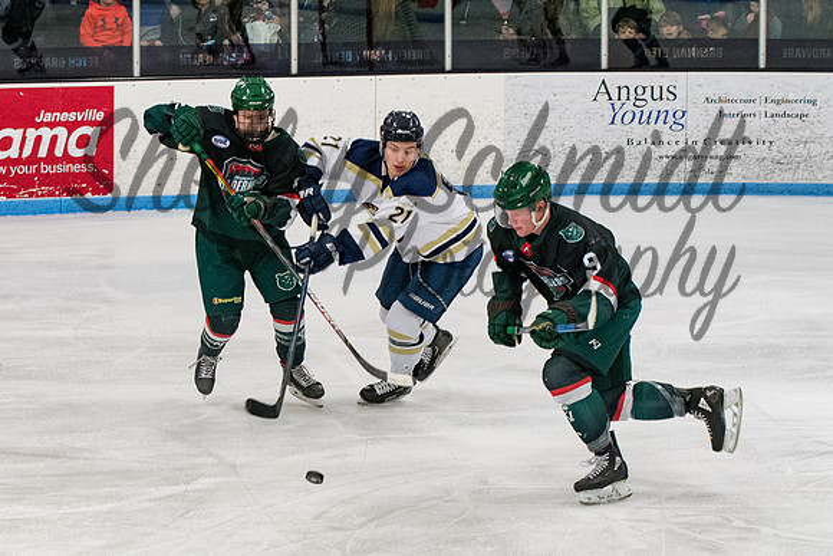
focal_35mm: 153
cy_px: 357
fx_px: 3548
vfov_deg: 9.0
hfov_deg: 13.4
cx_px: 326
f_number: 3.5
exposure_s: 1/800
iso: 2500
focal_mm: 70
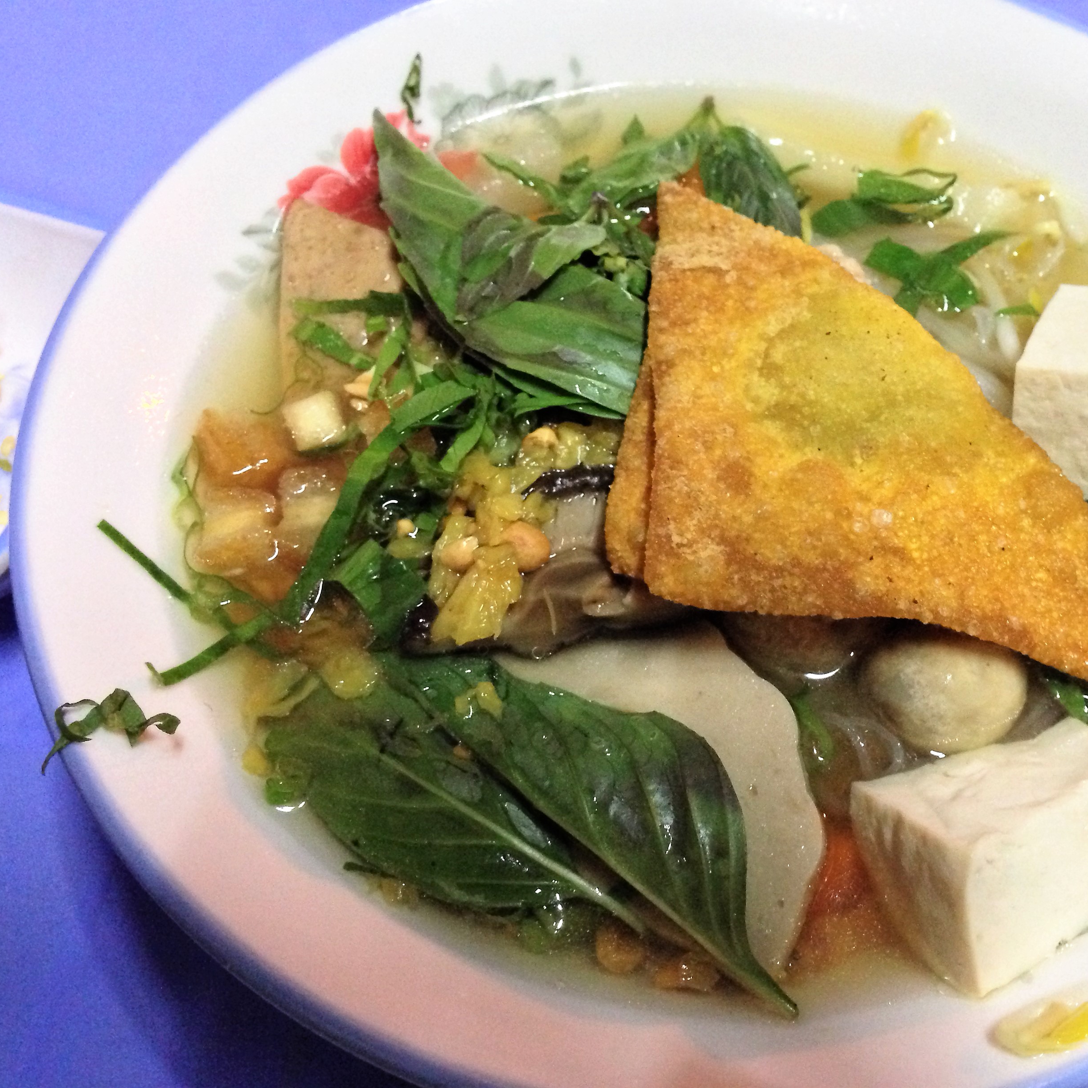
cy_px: 545
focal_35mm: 39
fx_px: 1387
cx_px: 709
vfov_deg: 42.8
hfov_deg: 42.4
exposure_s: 1/15
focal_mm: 4.12
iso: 500
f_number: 2.4
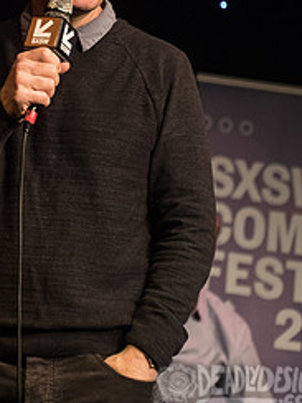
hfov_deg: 7.7
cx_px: -39
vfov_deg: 10.3
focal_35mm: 191
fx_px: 2222
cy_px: 42
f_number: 3.2
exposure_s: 1/400
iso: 2000
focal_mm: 70
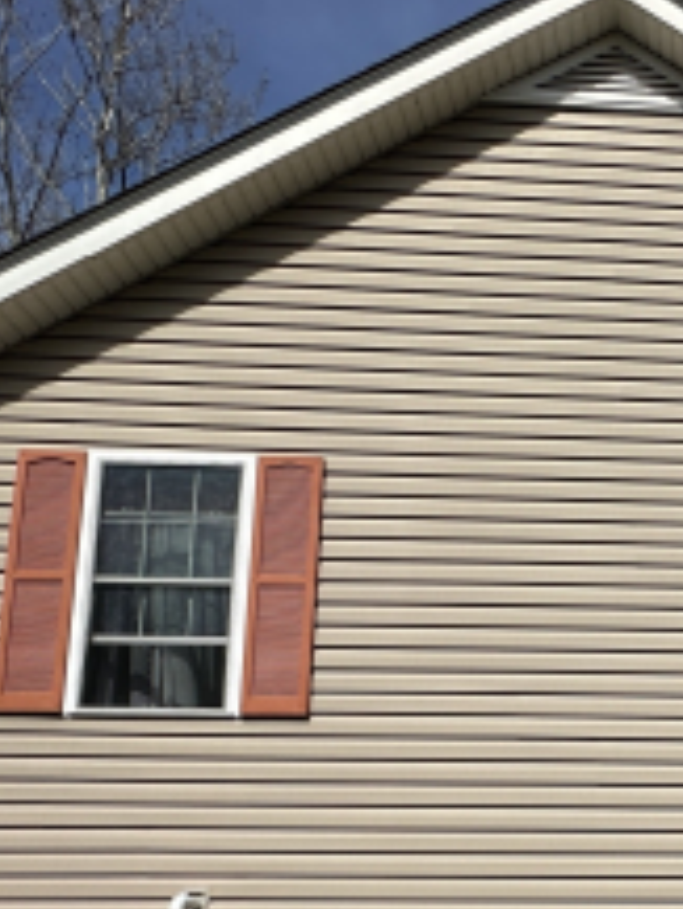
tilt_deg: +9.1
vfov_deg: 38.9
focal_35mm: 43
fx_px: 1130
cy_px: 905
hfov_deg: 29.2
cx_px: 811
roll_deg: +0.6
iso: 50
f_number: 2.2
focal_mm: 2.22
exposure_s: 1/3610
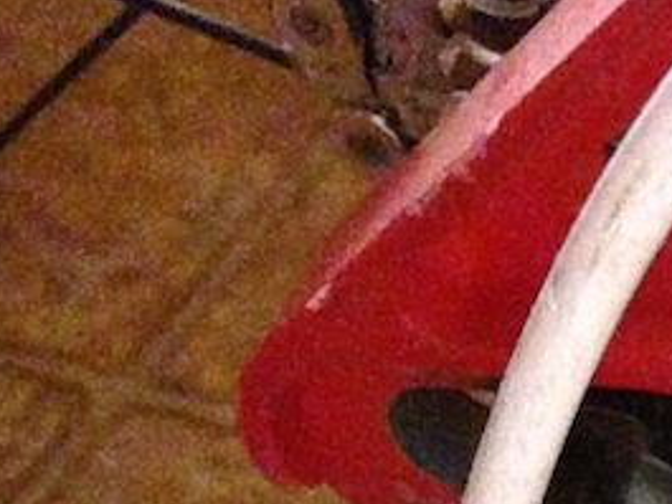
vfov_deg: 5.7
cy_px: 929
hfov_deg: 7.6
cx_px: 1095
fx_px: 4953
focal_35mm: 255
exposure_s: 1/15
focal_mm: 4.12
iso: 2000
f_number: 2.4
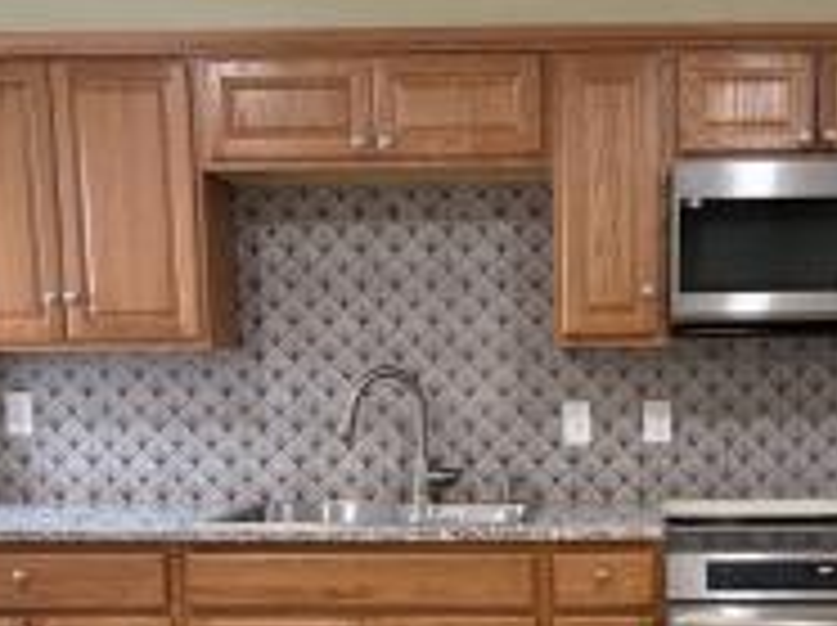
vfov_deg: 25.2
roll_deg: +0.7
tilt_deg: -9.1
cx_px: 590
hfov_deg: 33.9
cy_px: 572
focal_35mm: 56
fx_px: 1352
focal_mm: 5.96
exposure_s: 1/60
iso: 160
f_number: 1.6
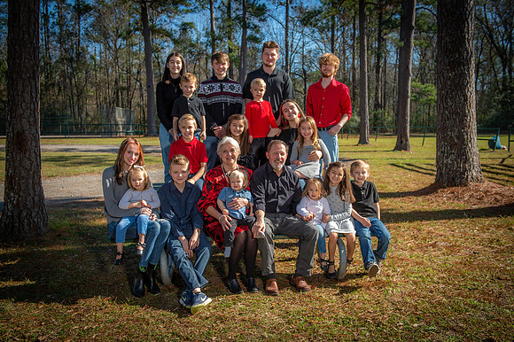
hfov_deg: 53.2
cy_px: 171
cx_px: 257
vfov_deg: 36.8
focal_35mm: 36
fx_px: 514
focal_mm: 36
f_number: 5
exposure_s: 1/250
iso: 80
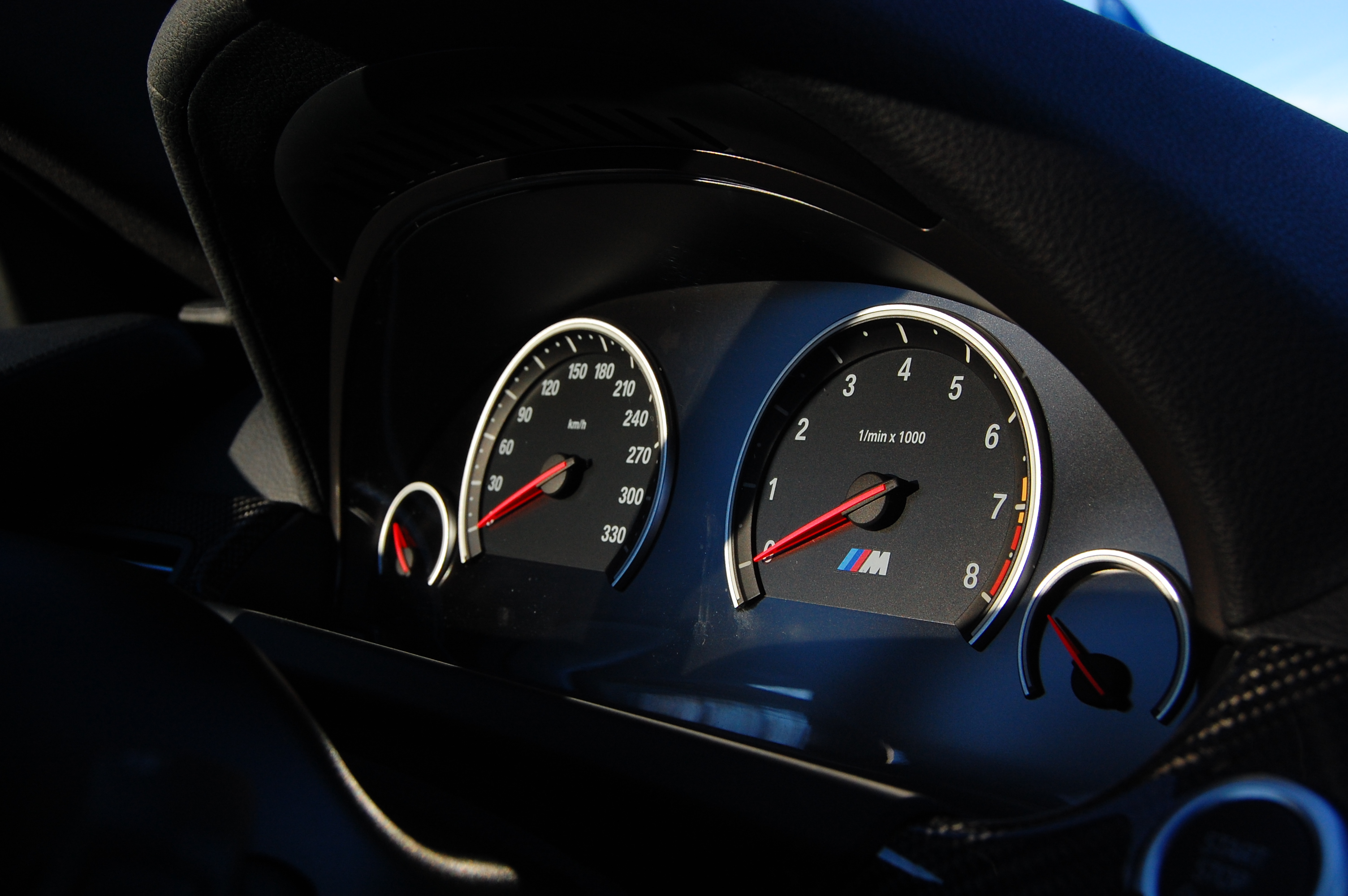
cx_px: 674
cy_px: 448
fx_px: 1459
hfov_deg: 49.6
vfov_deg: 34.1
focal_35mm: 39
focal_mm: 26
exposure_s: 1/250
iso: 400
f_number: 8
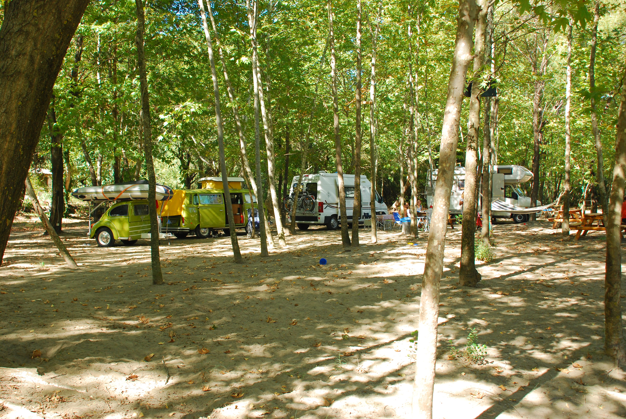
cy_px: 210
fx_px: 575
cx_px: 313
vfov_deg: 40.1
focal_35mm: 33
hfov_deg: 57.2
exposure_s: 1/125
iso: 250
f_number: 5.6
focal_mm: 22
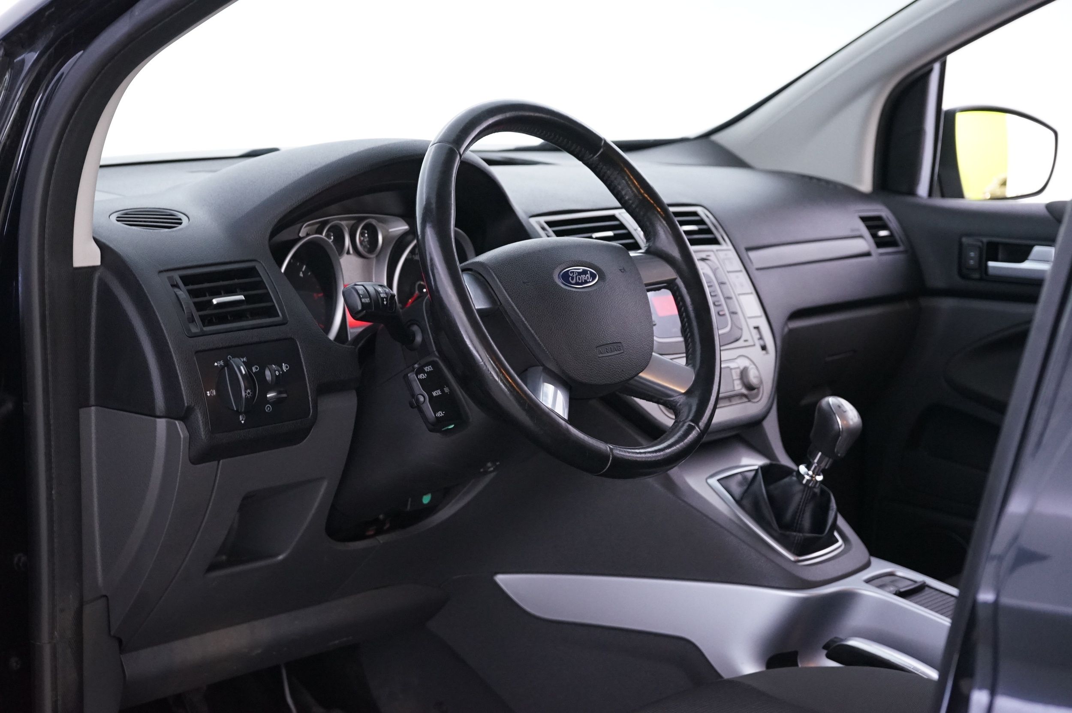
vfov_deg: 22.6
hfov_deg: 33.4
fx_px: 1785
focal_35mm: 60
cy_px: 356
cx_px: 536
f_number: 6.3
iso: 3200
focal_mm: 60
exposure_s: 1/10
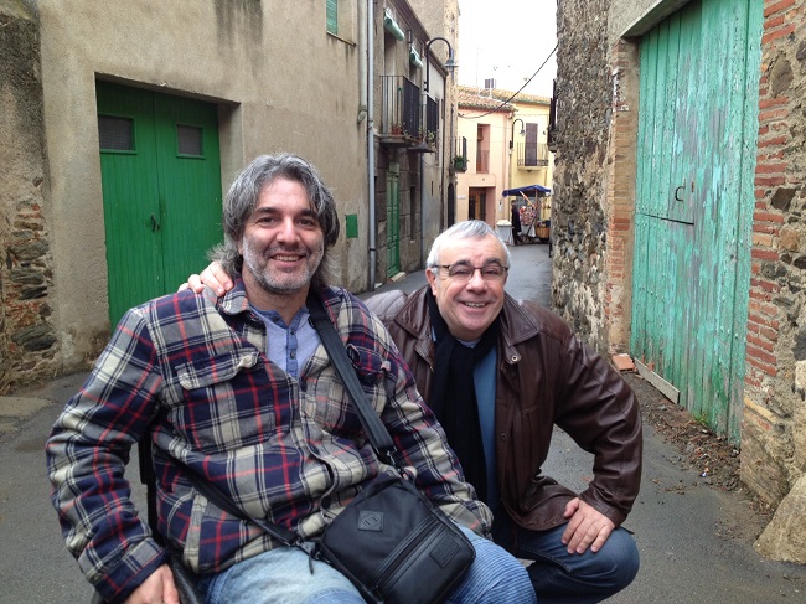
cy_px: 302
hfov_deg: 52.6
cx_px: 403
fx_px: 815
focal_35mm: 35
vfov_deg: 40.7
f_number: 2.4
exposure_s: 1/40
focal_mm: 4.28
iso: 50
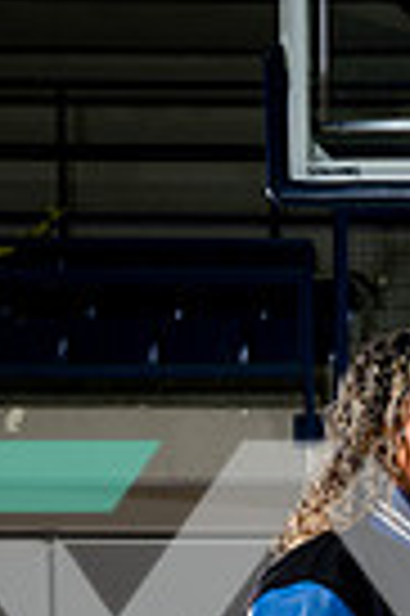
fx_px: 2483
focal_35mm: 145
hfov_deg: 9.2
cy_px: 899
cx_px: 563
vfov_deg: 13.4
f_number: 8
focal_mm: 44
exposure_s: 1/250
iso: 640
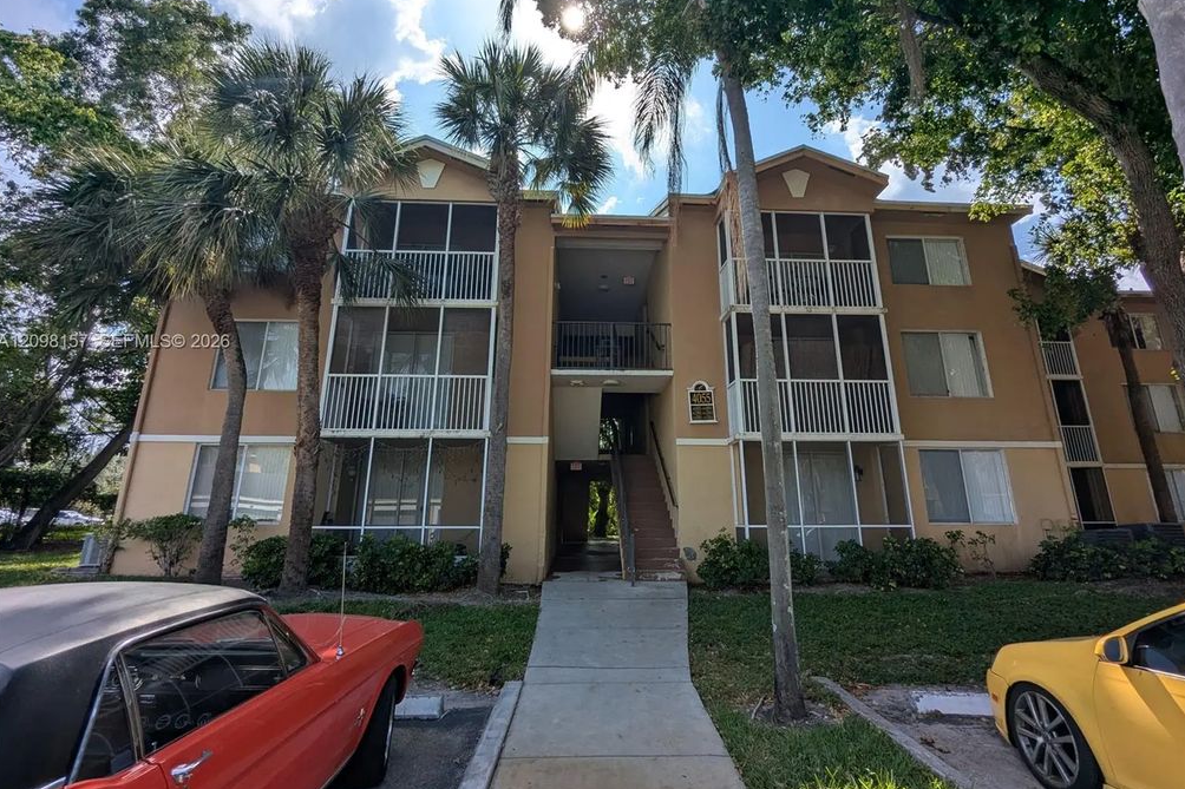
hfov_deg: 93.3
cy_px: 343
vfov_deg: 70.1
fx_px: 559
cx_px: 598
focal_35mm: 17
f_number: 2.2
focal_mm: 2.35
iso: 39
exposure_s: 1/2732
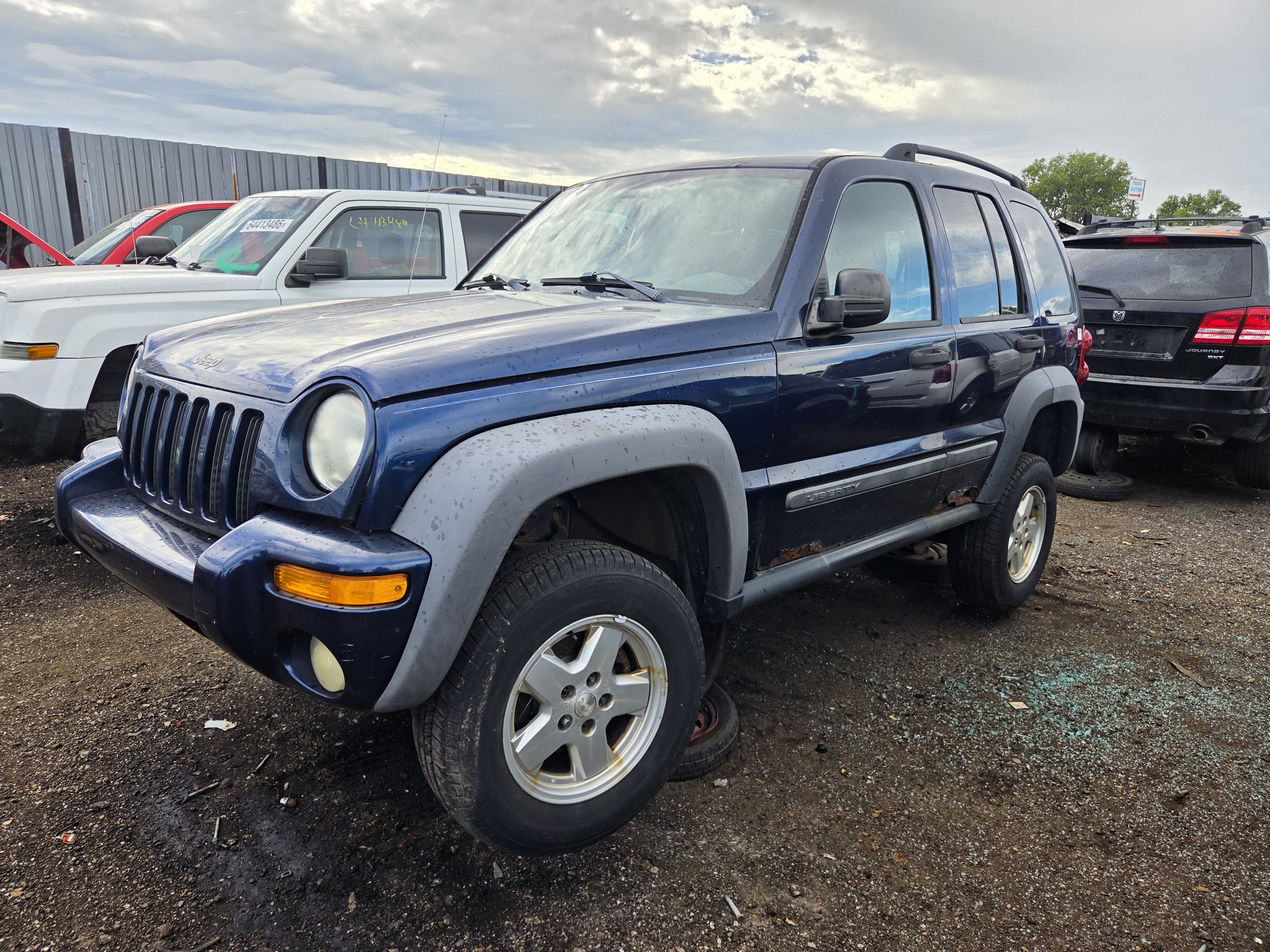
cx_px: 635
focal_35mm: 23
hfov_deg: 73.9
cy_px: 476
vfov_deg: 58.9
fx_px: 844
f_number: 1.8
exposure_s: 1/3001
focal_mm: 5.4
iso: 80
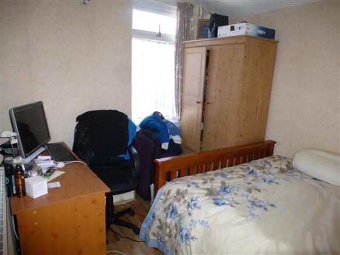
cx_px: 170
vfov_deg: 56.9
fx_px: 236
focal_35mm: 24
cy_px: 128
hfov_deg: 71.6
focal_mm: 4.3
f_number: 3.3
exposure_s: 1/60
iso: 250
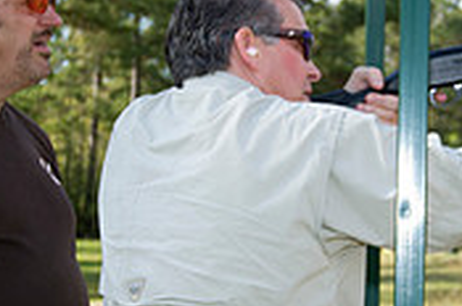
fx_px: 1486
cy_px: 185
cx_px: 370
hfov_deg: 17.5
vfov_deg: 11.8
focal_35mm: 116
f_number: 5
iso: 100
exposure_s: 1/200
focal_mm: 35
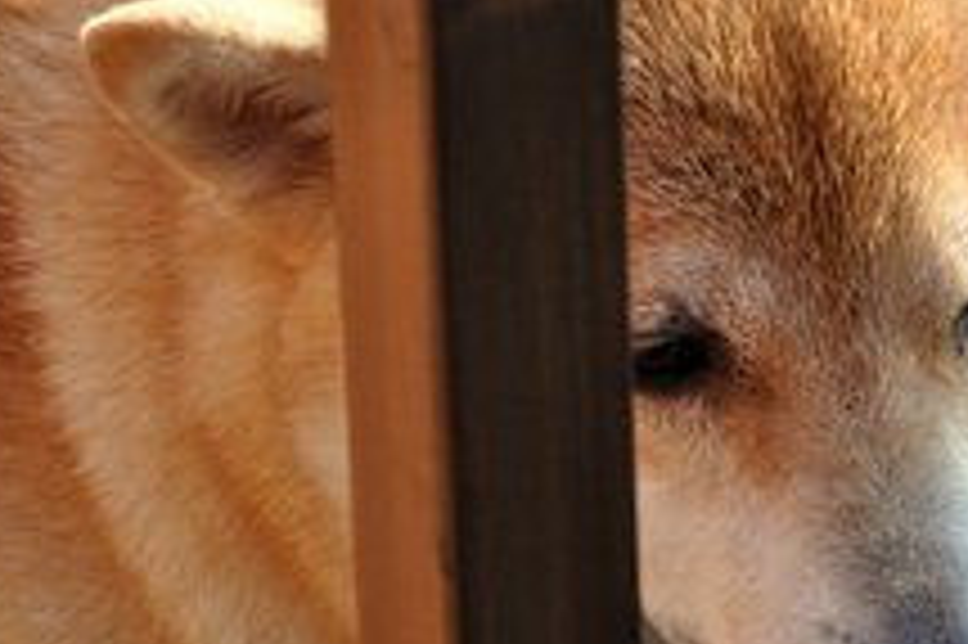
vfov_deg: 4.1
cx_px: 651
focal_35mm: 335
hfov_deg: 6.2
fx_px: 9001
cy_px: 284
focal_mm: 100
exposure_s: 1/125
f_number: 8
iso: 360
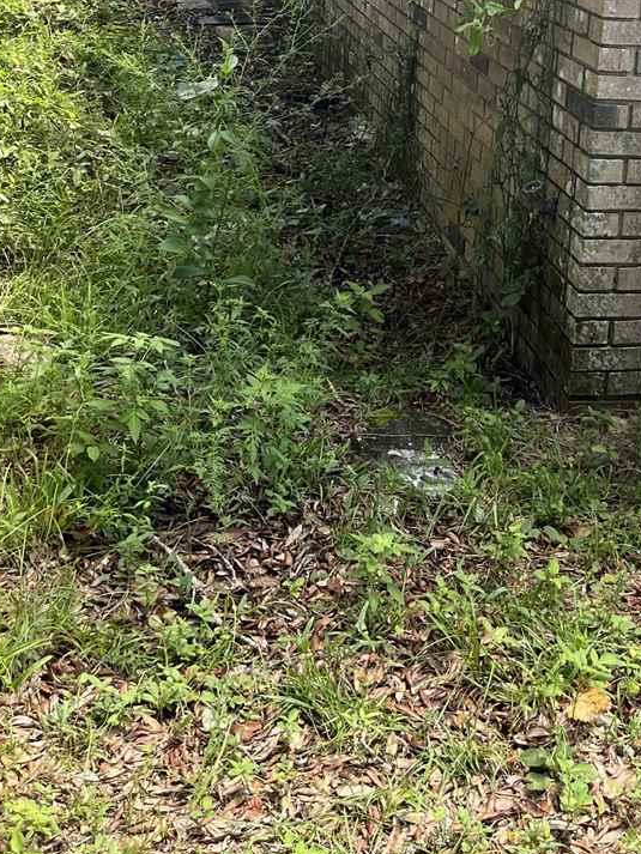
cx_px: 521
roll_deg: -3.0
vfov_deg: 31.2
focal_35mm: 56
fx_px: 1382
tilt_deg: -4.7
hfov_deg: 25.6
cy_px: -41
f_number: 1.6
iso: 40
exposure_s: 1/185
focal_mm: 5.1
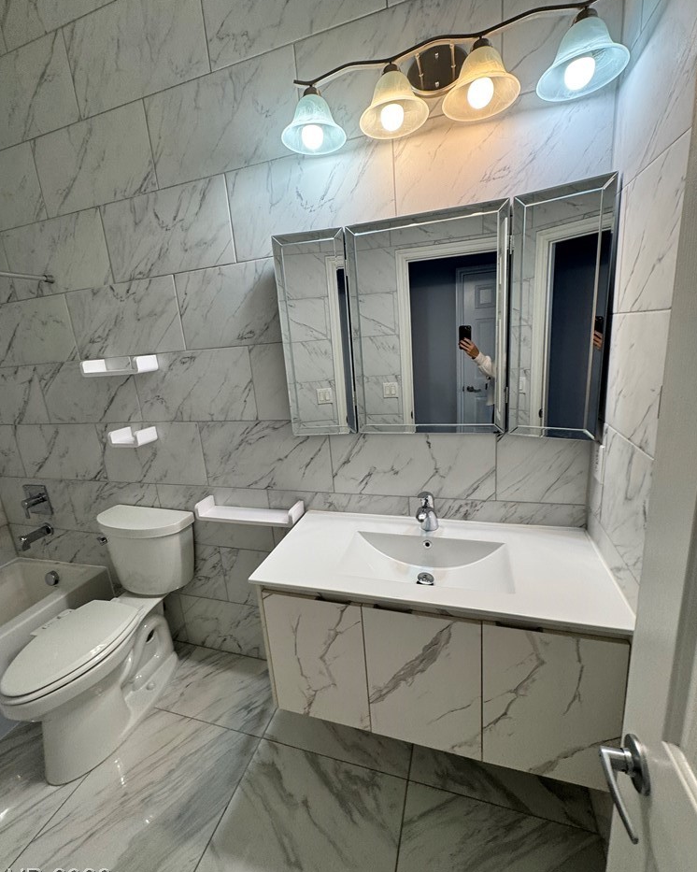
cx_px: 344
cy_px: 427
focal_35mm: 15
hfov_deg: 84.0
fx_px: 387
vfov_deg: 96.8
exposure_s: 1/120
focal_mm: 2.22
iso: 80
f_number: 2.2
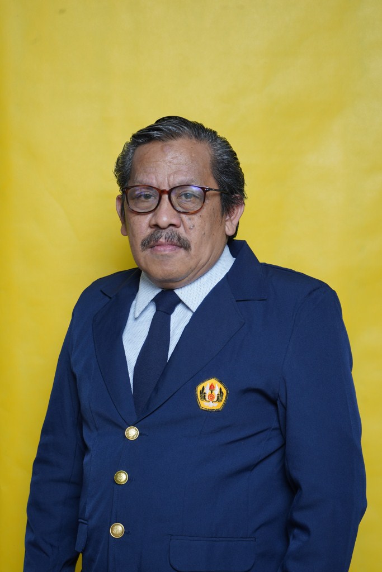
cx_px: 191
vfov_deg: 28.8
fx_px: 1114
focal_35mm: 70
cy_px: 286
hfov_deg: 19.5
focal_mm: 70
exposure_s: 1/200
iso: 200
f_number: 6.3
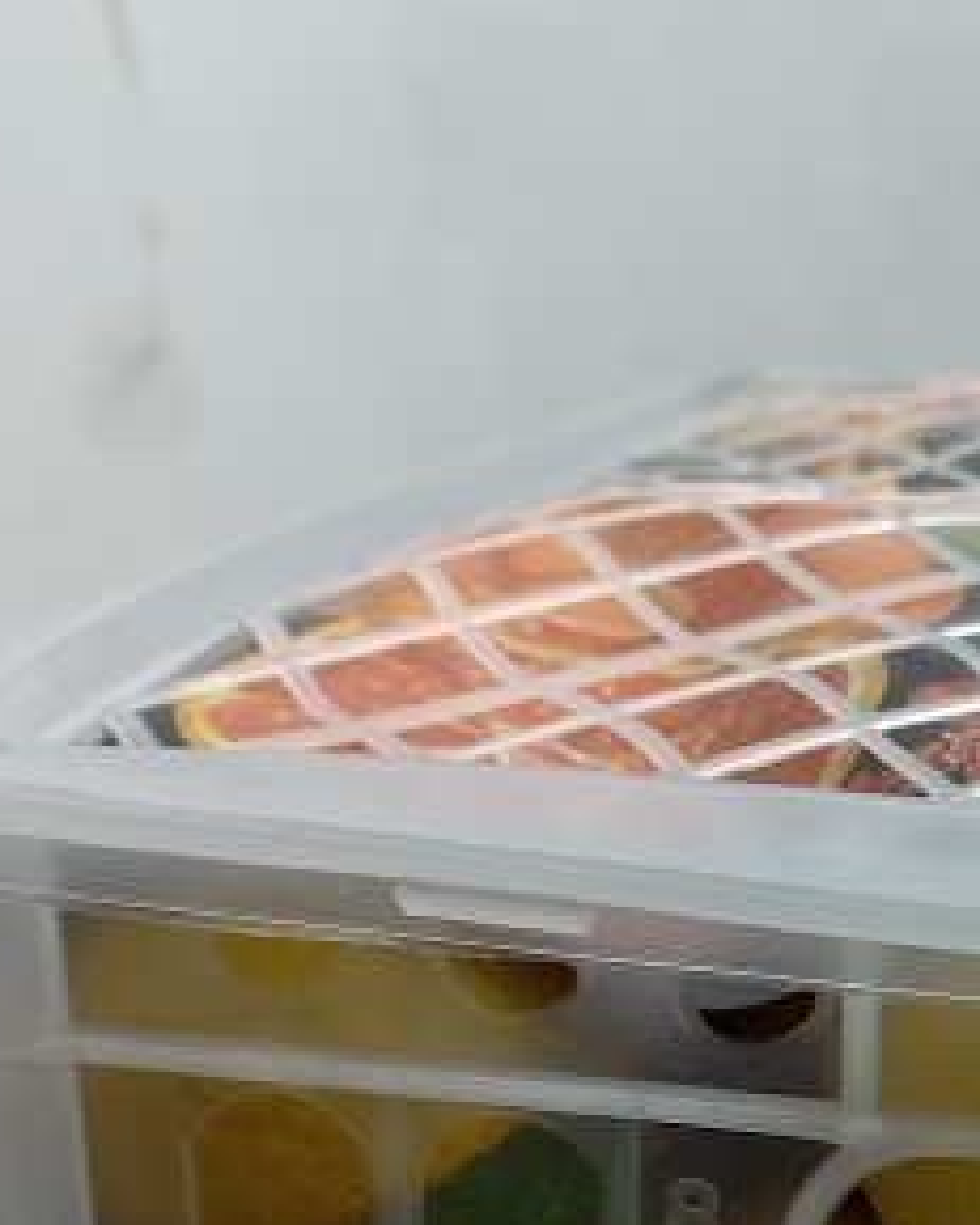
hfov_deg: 17.1
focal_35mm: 83
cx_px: 1358
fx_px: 3011
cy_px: 1439
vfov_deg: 21.5
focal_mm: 5.56
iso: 1175
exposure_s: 1/33.3
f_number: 1.88
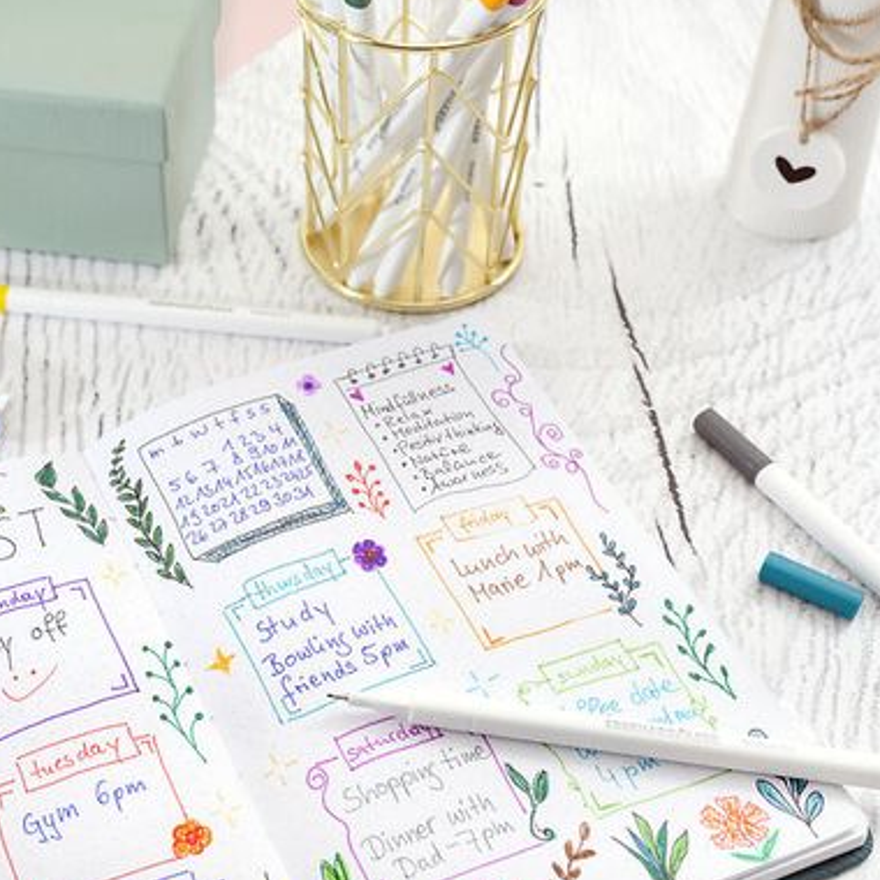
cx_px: 259
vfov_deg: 33.4
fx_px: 1467
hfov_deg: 33.0
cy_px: 453
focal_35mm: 51
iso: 100
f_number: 8
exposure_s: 1/160
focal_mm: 38
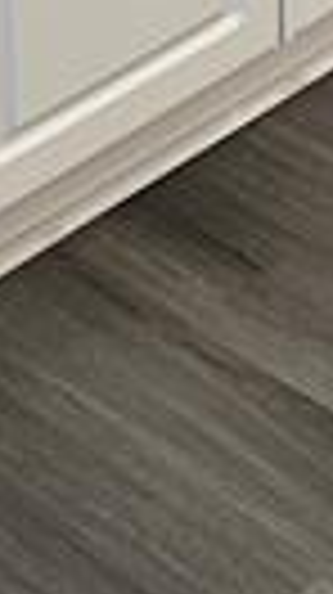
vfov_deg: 12.2
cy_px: -666
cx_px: 490
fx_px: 2392
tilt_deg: -14.8
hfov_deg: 7.8
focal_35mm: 152
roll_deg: +0.5
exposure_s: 1/120
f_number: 1.78
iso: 160
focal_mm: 6.86
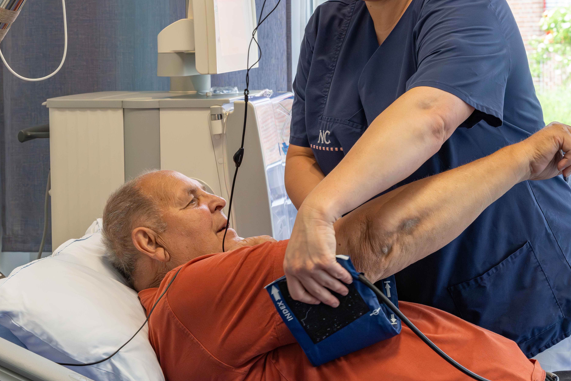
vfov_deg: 17.8
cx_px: 338
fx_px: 1211
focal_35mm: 76
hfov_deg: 26.5
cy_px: 91
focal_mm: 43.2
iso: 1600
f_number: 6.3
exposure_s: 1/250
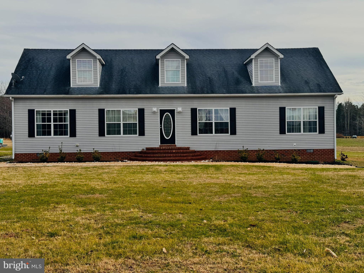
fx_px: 505
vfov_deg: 30.3
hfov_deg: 39.7
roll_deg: +0.5
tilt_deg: -1.1
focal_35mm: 48
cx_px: 182
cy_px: 136
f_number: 1.78
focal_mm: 6.76
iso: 64
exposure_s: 1/1458
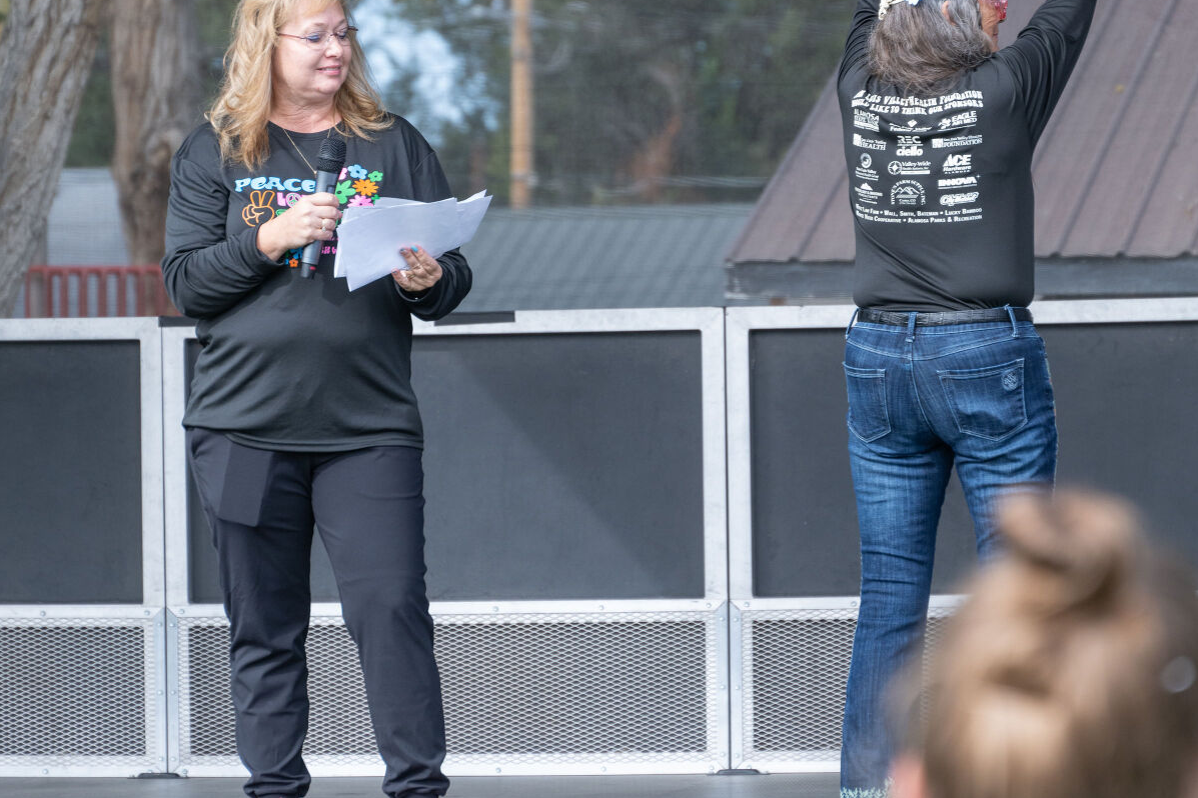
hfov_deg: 8.8
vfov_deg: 5.9
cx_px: 600
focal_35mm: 233
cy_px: 149
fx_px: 7753
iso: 500
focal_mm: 155
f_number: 6.3
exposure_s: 1/320
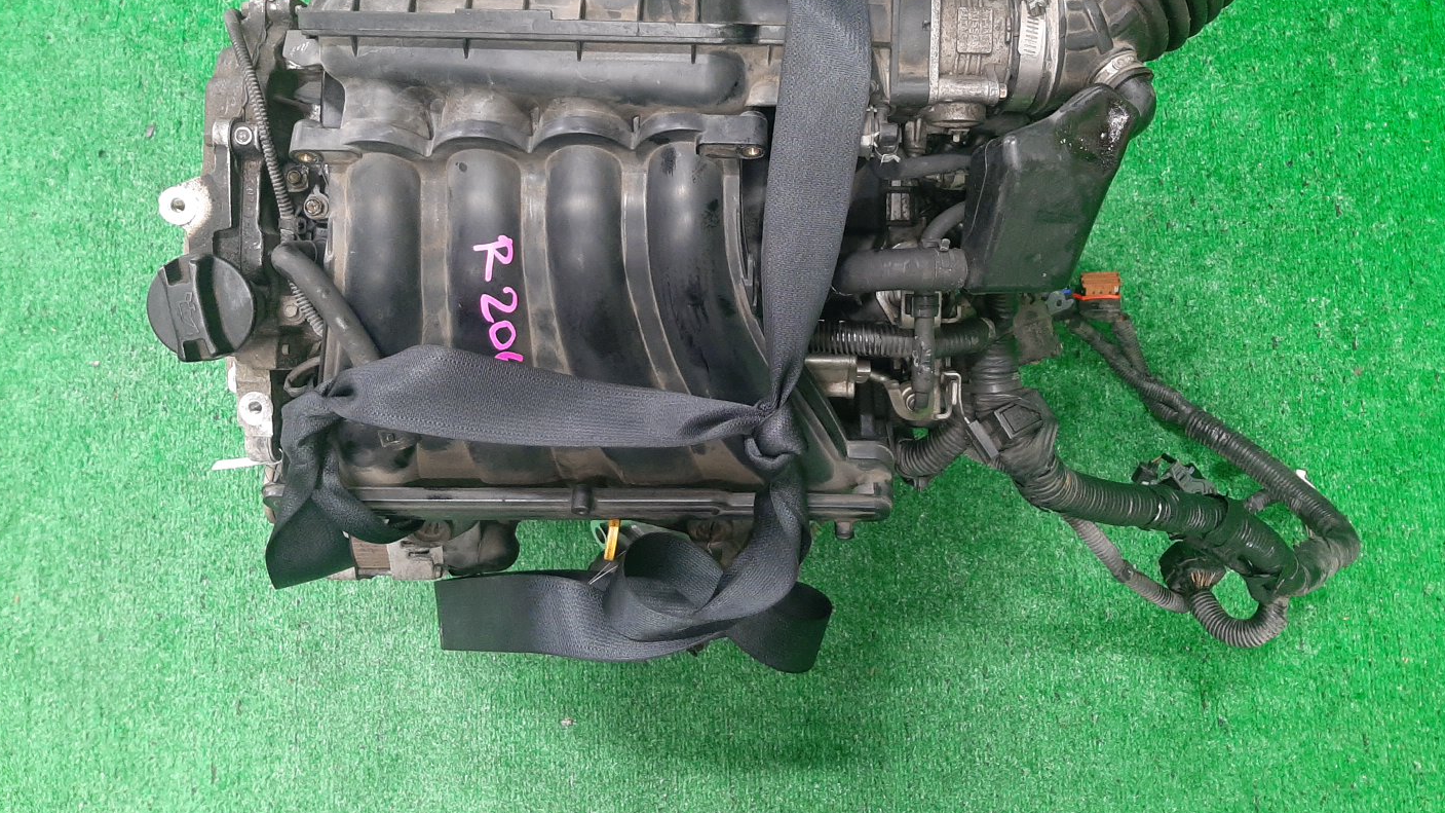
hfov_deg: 66.1
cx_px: 726
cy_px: 281
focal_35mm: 29
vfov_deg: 39.8
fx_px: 1111
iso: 227
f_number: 1.7
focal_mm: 3.93
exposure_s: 1/50
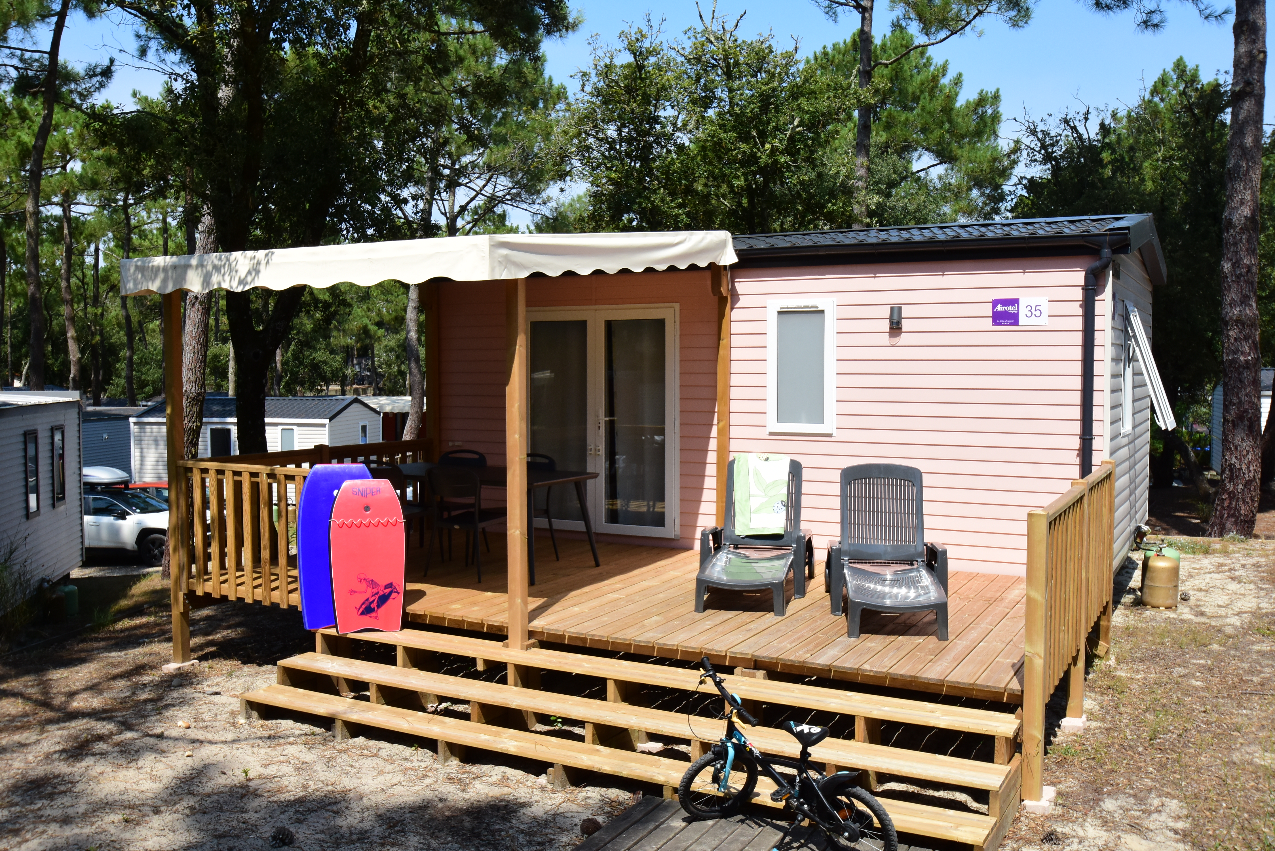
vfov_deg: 41.7
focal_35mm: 32
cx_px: 638
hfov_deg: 59.5
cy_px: 426
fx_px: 1116
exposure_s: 1/640
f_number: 13
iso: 640
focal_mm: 21
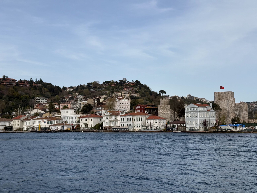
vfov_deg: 30.3
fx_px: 356
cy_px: 96
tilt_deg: +3.5
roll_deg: +0.9
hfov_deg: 39.7
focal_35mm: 48
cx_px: 128
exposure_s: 1/5208
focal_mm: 6.76
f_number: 1.78
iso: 64
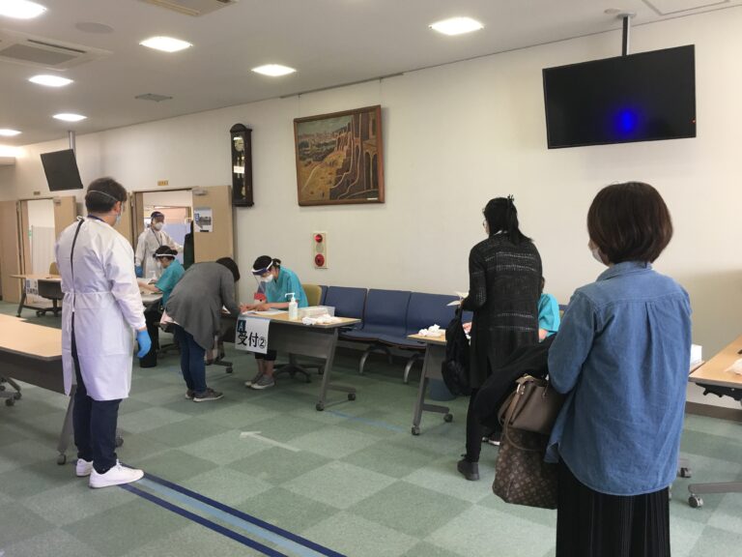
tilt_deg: -3.6
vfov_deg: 48.2
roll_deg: +1.1
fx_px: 622
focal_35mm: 29
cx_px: 371
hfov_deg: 61.7
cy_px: 278
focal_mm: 4.15
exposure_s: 1/30
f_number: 2.2
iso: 40
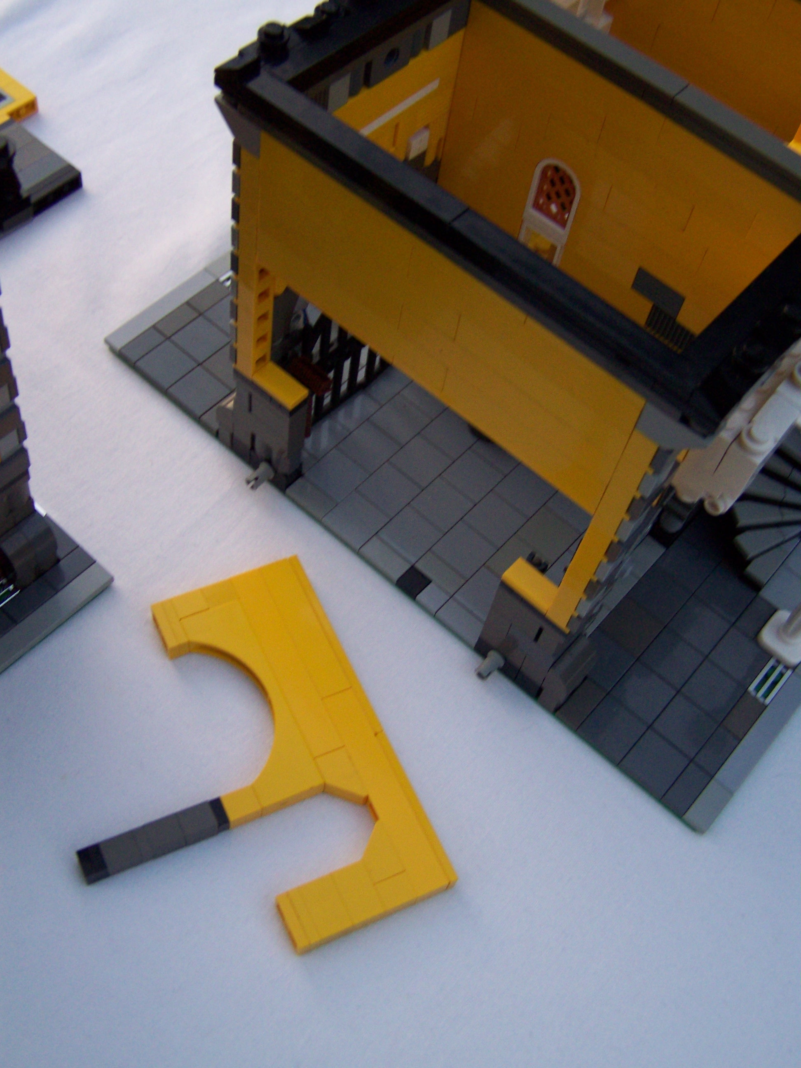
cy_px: 534
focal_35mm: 38
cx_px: 400
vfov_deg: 49.0
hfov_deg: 37.7
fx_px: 1172
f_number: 2.8
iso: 160
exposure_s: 1/60
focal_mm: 6.3
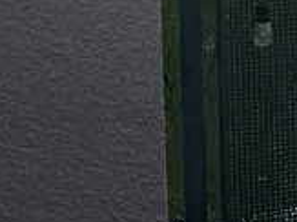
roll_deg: -0.2
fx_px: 1295
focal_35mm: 151
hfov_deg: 10.7
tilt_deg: -4.4
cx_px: 769
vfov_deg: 9.5
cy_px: -131
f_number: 1.78
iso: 125
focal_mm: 6.76
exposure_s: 1/120
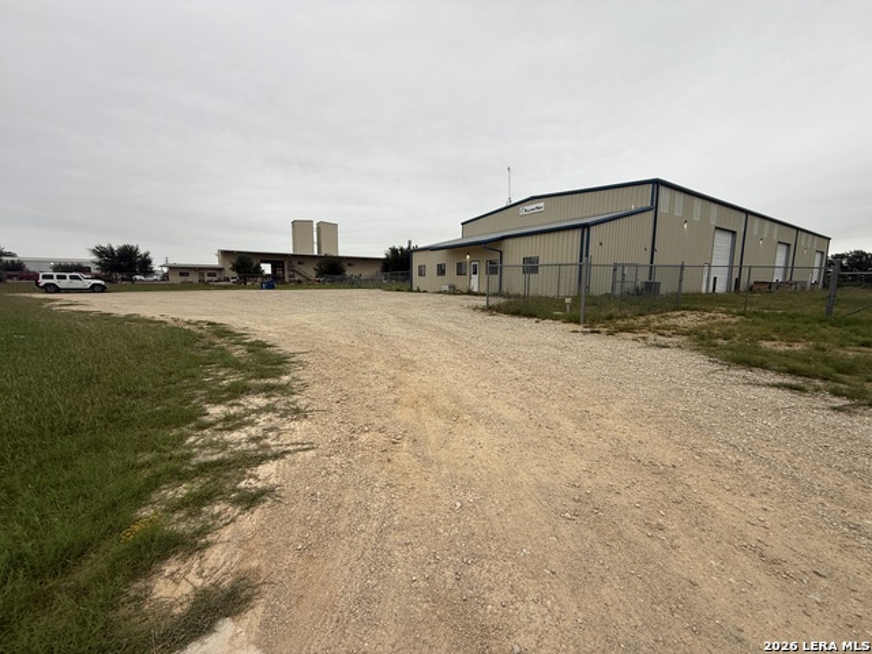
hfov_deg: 102.1
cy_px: 327
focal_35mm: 14
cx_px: 436
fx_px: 353
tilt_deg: -6.9
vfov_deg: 85.7
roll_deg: -0.5
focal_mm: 2.22
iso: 50
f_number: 2.2
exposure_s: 1/117
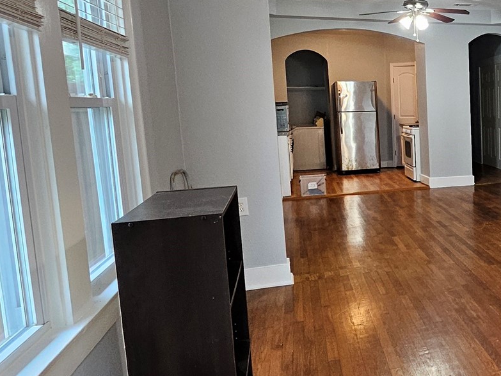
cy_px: 158
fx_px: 492
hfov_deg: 45.3
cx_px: 505
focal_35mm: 34
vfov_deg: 41.7
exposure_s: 1/60
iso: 200
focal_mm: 1.74
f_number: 2.2
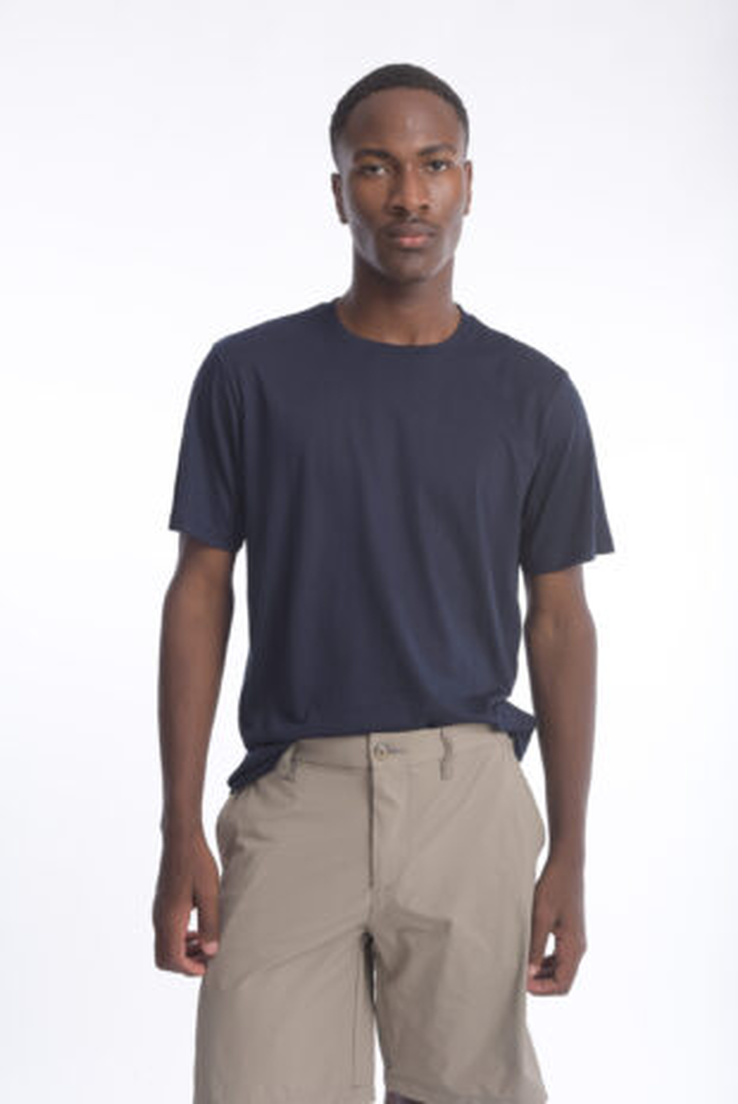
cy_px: 552
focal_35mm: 52
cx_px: 369
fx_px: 1596
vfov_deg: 38.2
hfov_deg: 26.0
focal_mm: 52
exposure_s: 1/250
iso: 400
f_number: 11
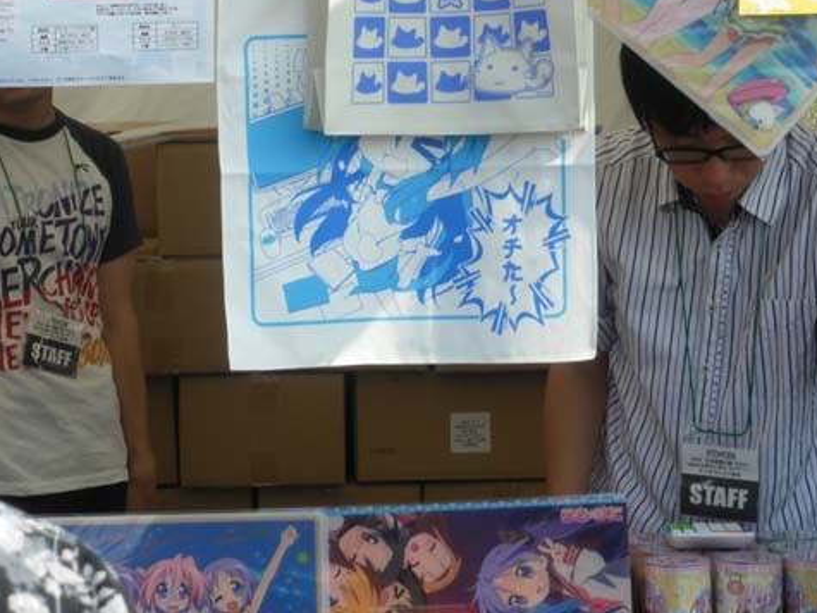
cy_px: 227
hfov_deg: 14.9
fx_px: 3115
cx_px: 399
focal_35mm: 132
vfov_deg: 11.2
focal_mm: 17.4
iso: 64
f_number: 5
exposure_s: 1/320
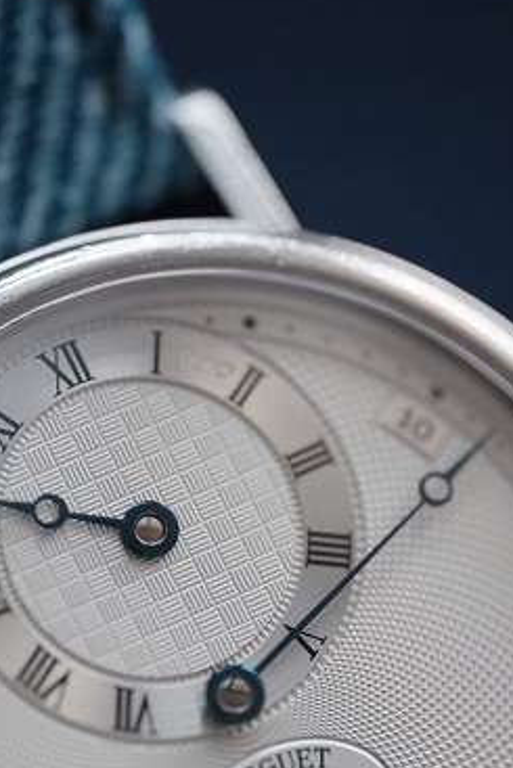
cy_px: 612
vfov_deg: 11.6
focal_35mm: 176
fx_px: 3758
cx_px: 218
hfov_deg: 7.8
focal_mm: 105
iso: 500
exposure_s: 1/250
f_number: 2.8
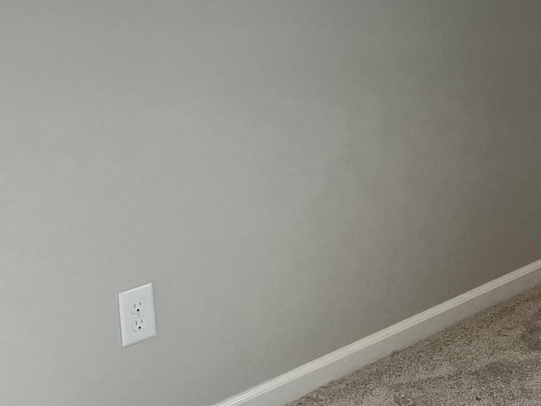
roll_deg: +0.0
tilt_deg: -10.3
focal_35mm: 85
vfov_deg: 17.0
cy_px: 13
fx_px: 1328
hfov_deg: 19.4
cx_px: 861
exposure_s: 1/212
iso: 40
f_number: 1.6
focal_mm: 5.1
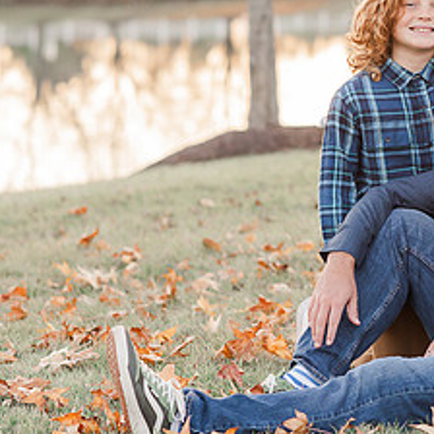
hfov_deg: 9.2
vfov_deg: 9.3
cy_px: 123
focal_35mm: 187
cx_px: 535
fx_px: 2653
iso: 500
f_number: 3.2
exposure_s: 1/250
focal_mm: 85
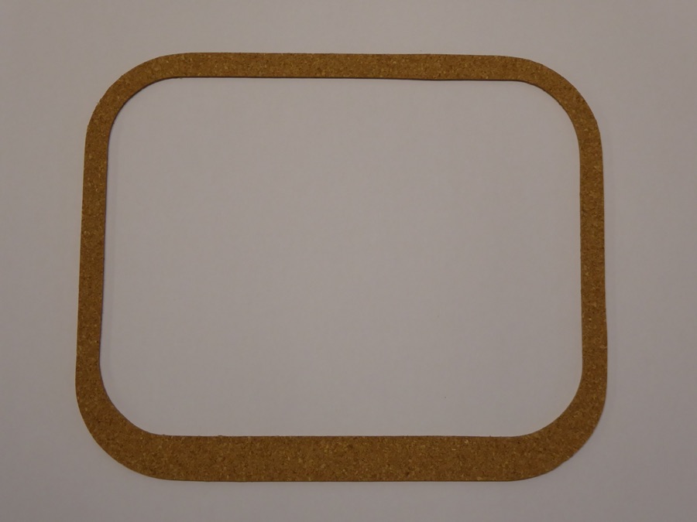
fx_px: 1208
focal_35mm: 60
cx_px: 348
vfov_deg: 24.4
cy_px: 261
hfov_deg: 32.2
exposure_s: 1/60
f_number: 4.2
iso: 250
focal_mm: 10.3
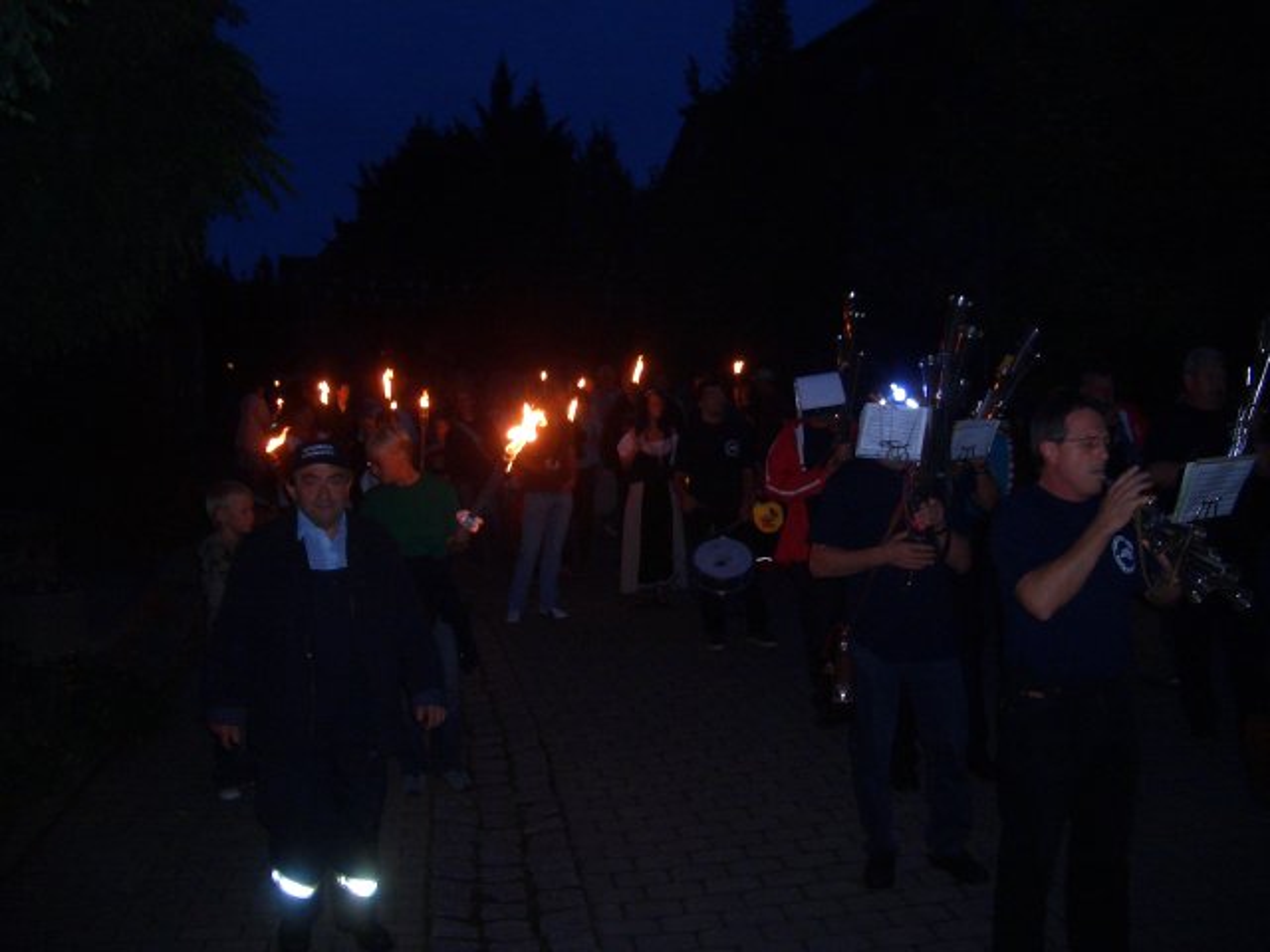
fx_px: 1284
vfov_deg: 40.7
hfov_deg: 52.6
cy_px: 476
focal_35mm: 35
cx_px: 635
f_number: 2.6
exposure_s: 1/40
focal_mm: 5.8
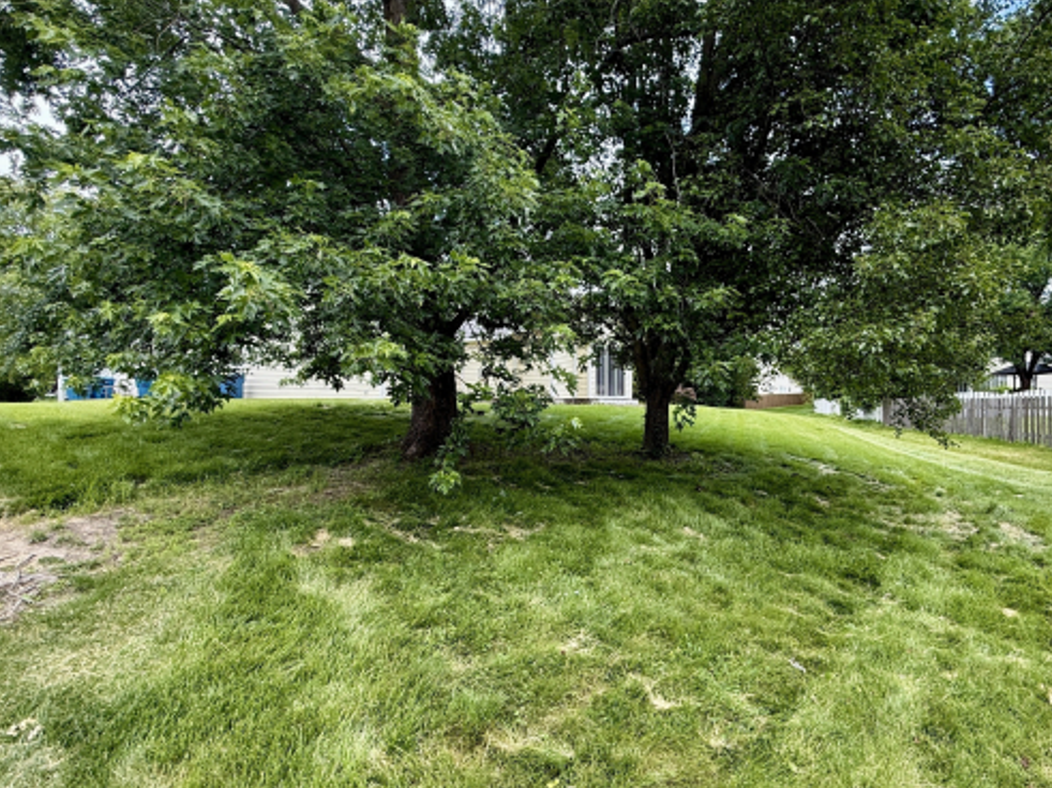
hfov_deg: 83.8
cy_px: 420
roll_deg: +0.3
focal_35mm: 19
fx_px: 577
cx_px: 620
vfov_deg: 68.6
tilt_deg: -1.2
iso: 50
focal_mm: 2.22
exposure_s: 1/271
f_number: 2.2
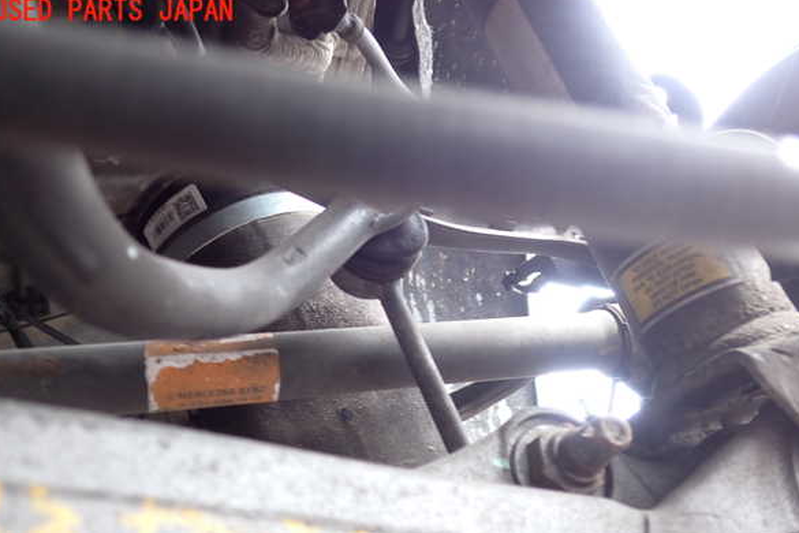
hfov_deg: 58.7
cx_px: 395
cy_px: 302
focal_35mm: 32
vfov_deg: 41.0
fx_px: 710
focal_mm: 5.4
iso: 200
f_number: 2.3
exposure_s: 1/60
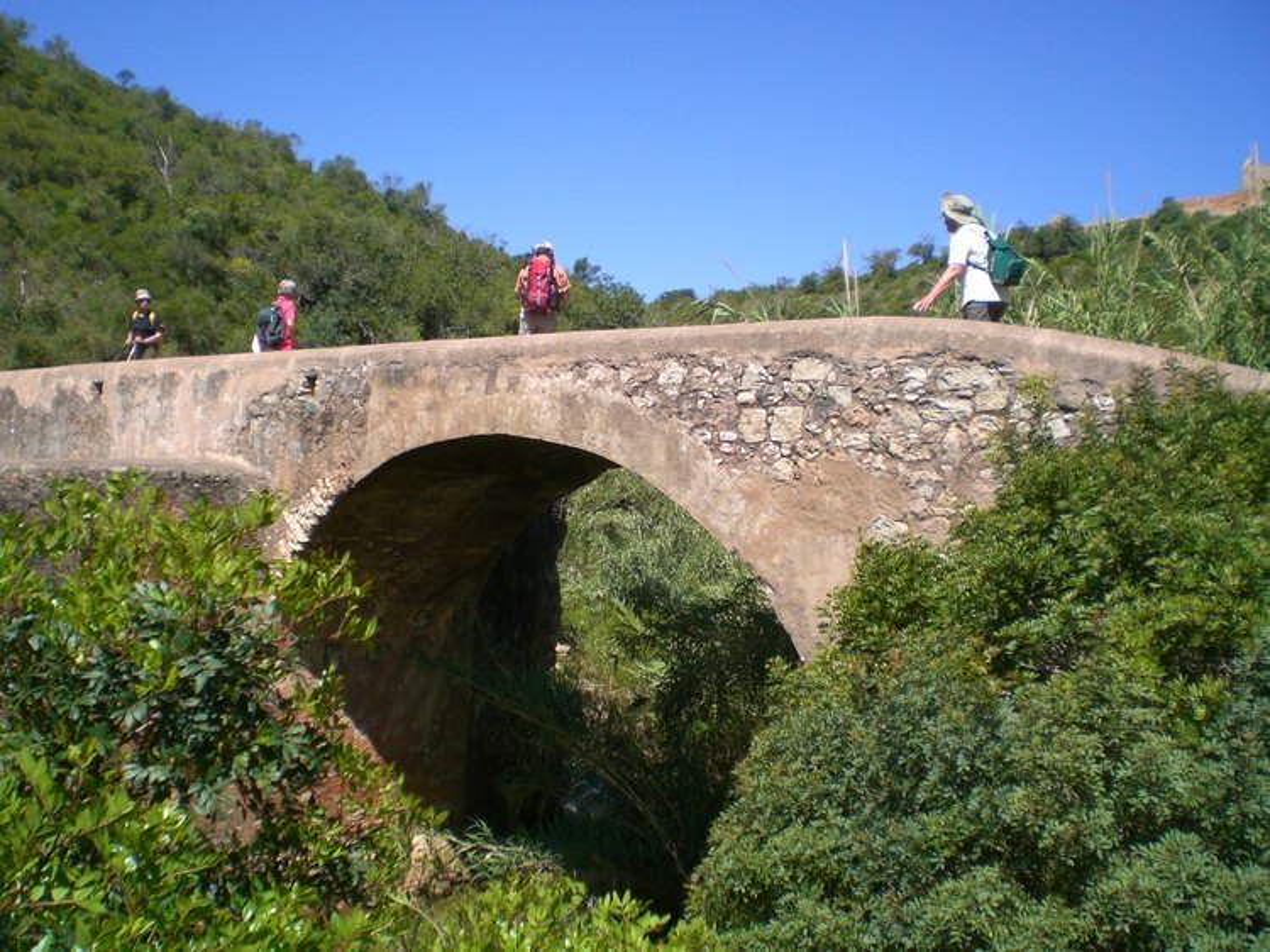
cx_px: 635
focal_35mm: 38
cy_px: 476
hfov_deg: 49.0
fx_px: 1394
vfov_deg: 37.7
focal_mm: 6.3
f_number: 3.1
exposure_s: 1/800
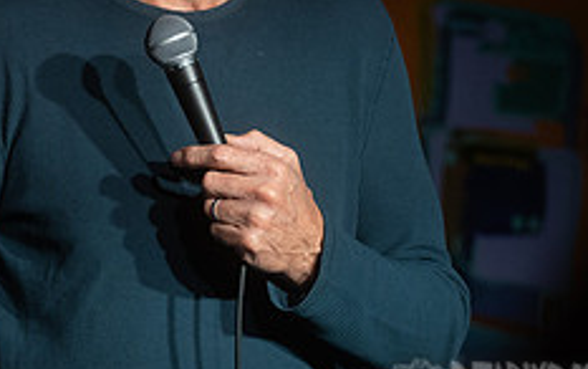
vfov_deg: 4.9
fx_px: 4330
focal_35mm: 270
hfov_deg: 7.7
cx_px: -4
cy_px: -70
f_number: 3.5
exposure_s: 1/320
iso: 2000
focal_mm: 100
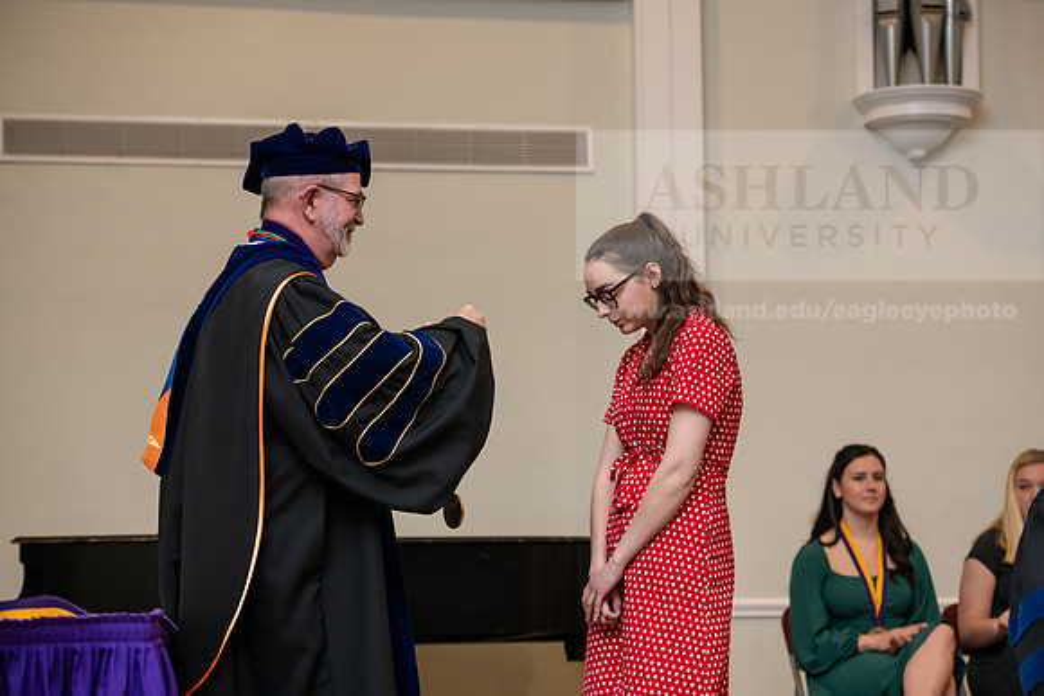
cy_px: 348
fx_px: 2843
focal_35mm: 98
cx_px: 522
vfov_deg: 14.0
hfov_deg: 20.8
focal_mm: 98
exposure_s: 1/200
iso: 2000
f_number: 4
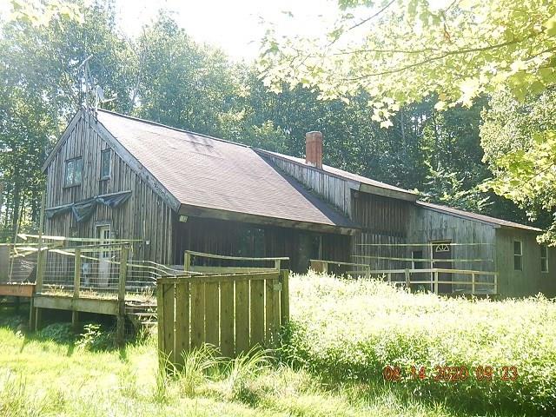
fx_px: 626
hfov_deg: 47.9
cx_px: 278
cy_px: 208
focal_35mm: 39
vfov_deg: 36.8
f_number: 4
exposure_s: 1/100
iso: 125
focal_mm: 7
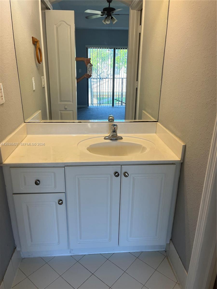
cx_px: 108
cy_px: 144
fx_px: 217
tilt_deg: -20.3
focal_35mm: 26
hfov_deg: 53.1
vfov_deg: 67.3
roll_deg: +0.7
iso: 80
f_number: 1.6
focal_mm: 5.1
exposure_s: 1/120
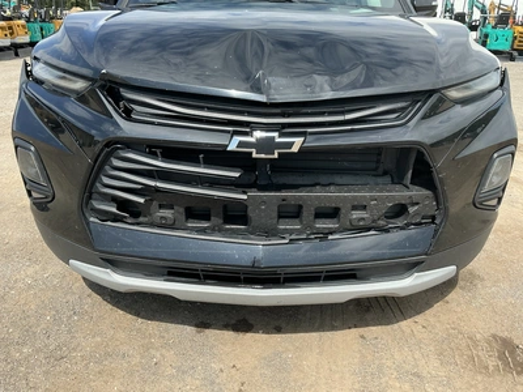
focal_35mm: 28
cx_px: 262
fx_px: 423
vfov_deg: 49.7
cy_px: 196
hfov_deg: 63.4
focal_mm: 3
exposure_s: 1/749
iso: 25
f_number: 1.8
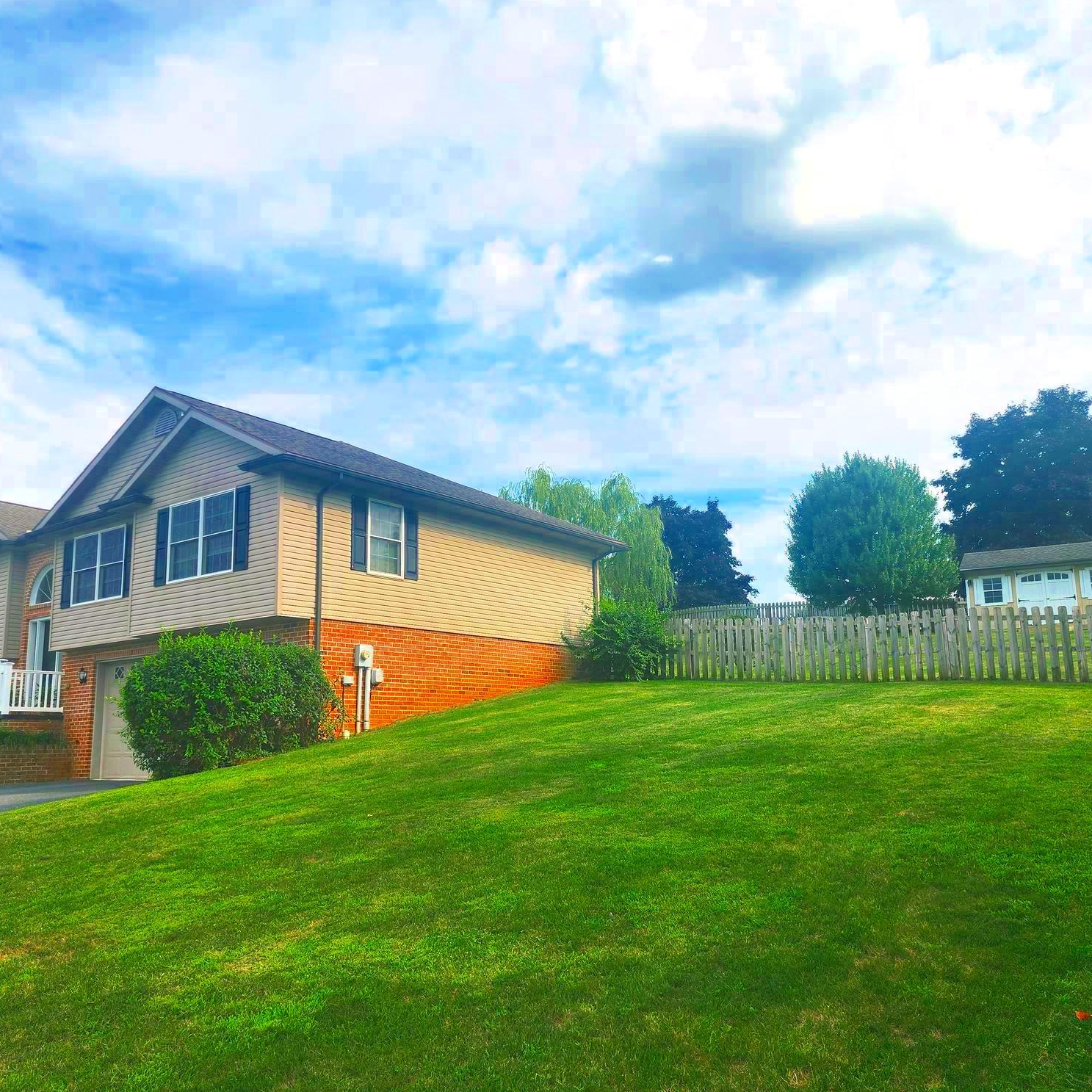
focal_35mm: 28
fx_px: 999
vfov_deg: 57.3
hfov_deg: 57.2
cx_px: 507
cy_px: 559
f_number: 1.8
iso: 12
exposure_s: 1/1250
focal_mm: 6.4
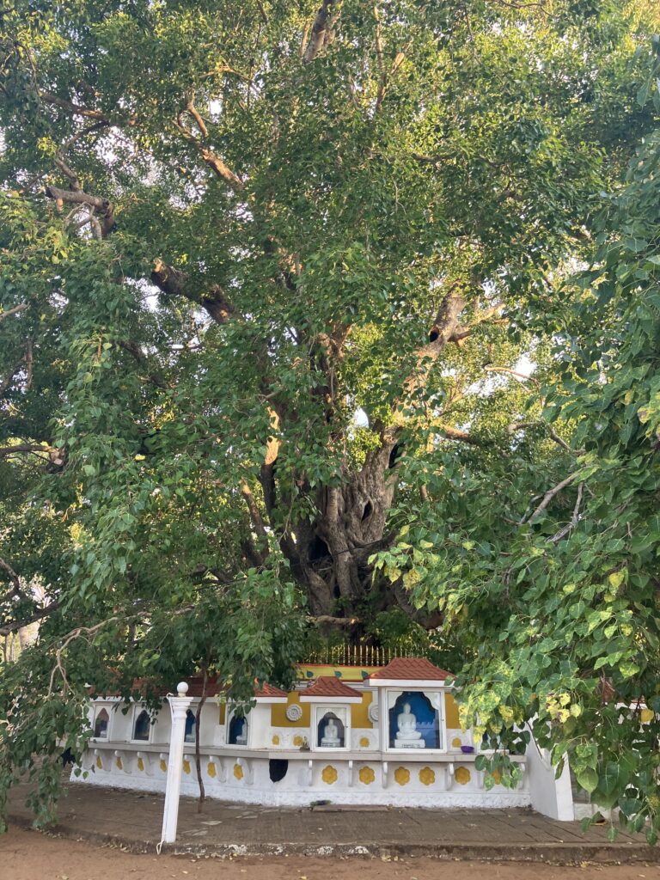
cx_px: 330
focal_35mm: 28
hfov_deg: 49.7
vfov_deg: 63.4
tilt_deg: +21.2
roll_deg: -0.9
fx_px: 712
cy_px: 440
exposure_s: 1/121
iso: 80
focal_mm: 3.99
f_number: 1.8
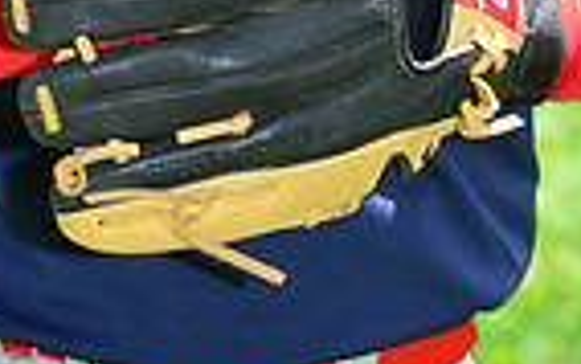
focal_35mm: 603
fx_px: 9556
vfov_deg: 2.2
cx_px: 305
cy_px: -307
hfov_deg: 3.5
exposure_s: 1/200
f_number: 8
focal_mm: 145
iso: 200
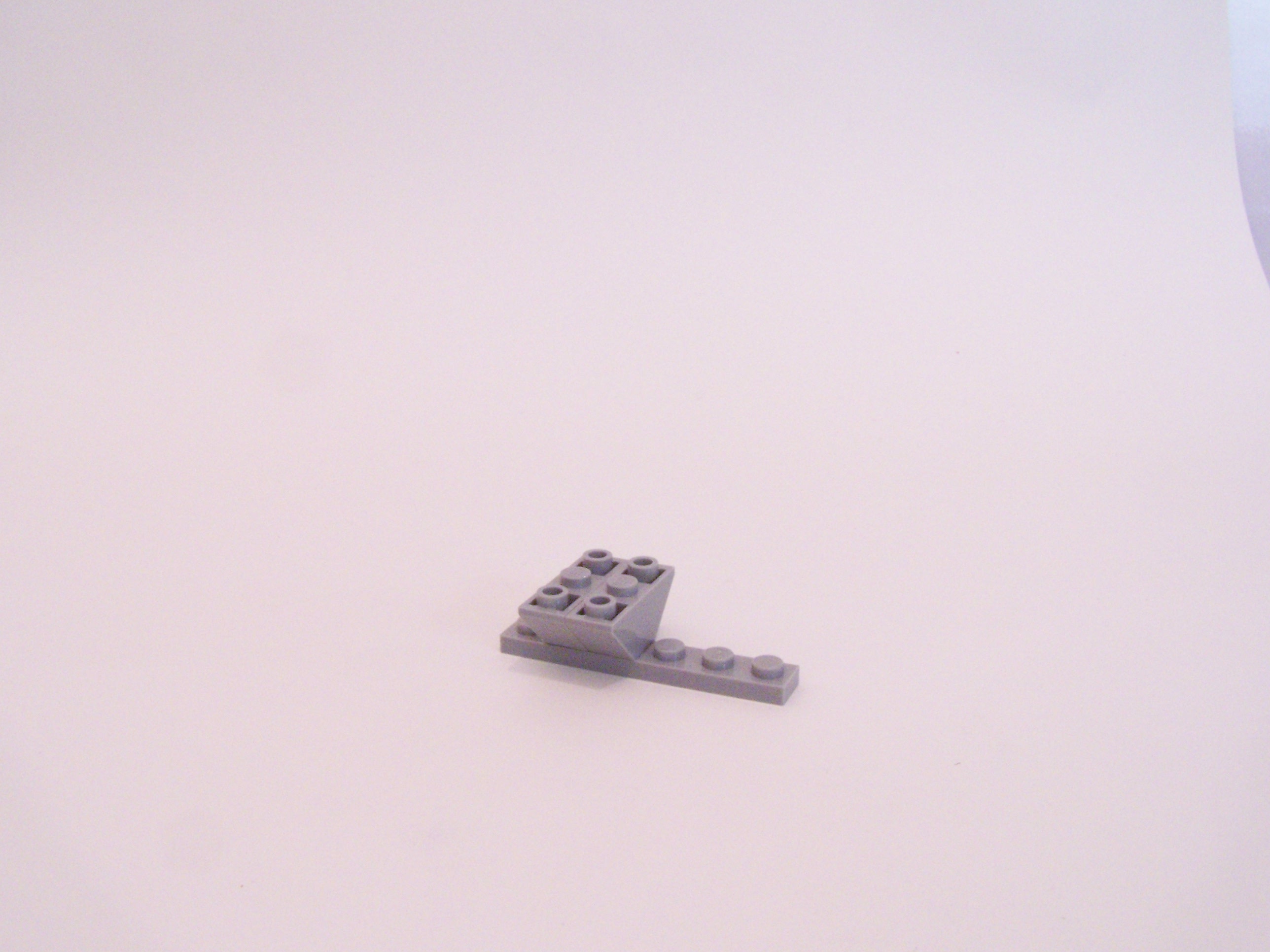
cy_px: 476
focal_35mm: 38
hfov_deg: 49.0
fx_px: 1394
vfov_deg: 37.7
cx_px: 635
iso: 400
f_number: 8
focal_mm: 6.3
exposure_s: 1/4
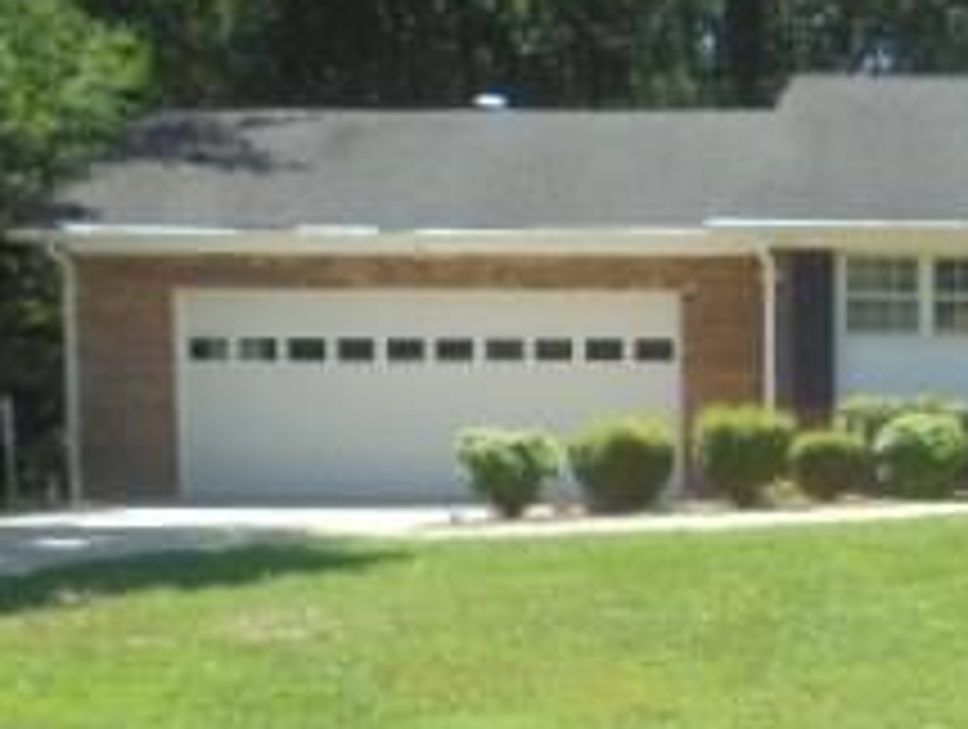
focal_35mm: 101
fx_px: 2829
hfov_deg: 17.8
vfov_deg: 14.5
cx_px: 1351
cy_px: 662
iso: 100
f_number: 4
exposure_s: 1/400
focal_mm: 6.1
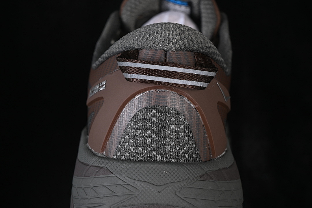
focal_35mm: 75
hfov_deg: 27.0
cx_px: 156
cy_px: 104
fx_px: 650
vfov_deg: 18.2
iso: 160
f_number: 6.3
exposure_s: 1/60
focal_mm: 50
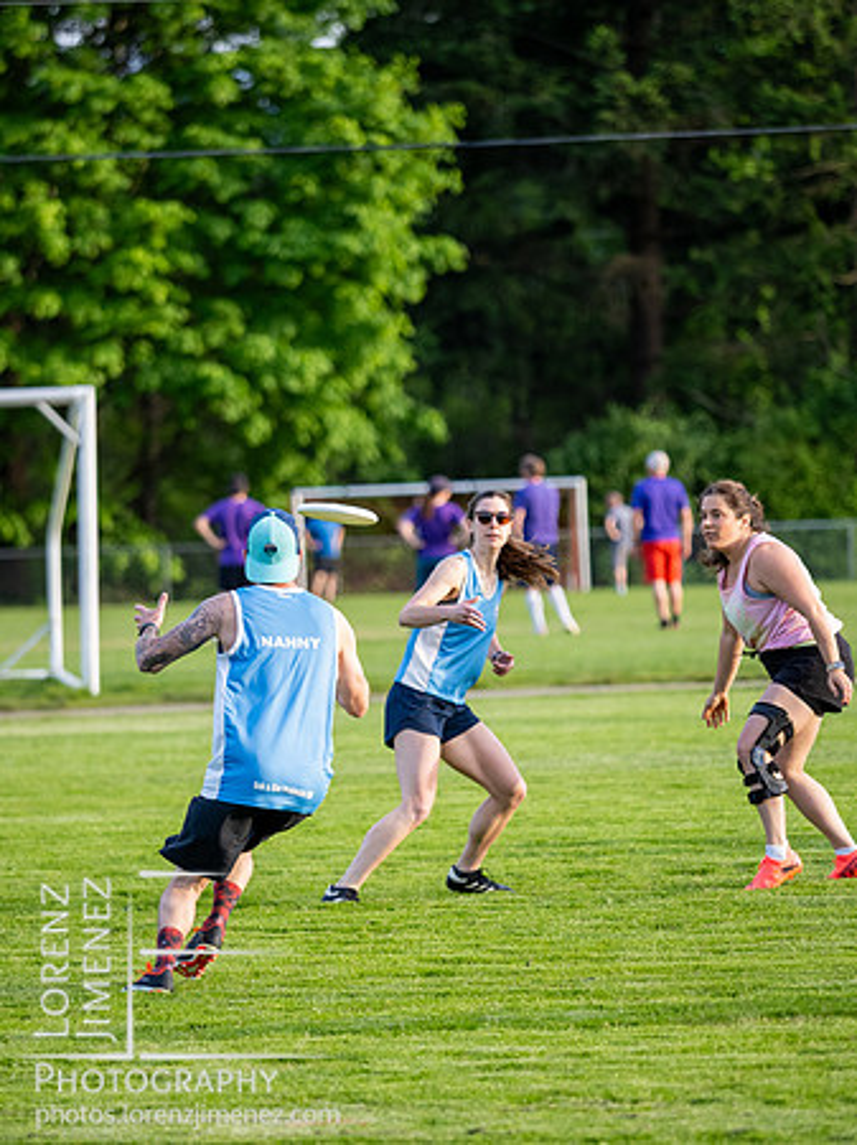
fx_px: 9912
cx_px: 428
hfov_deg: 5.0
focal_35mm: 300
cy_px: 572
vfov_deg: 6.6
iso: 640
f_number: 2.8
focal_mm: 150
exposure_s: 1/1000
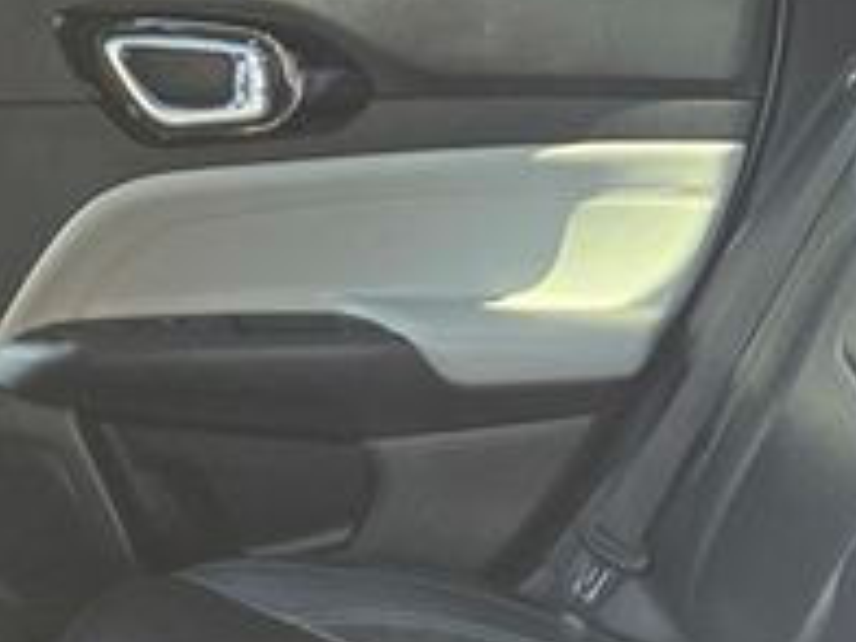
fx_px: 1855
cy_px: 1018
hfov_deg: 25.7
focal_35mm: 75
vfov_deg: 17.3
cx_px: 240
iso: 160
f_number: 1.8
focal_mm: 5.4
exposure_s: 1/120
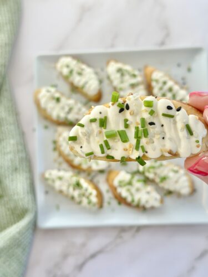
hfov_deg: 30.3
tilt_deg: -84.8
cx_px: 104
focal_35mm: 48
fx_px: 385
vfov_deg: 39.7
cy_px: 138
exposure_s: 1/448
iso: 80
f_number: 1.78
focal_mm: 6.86
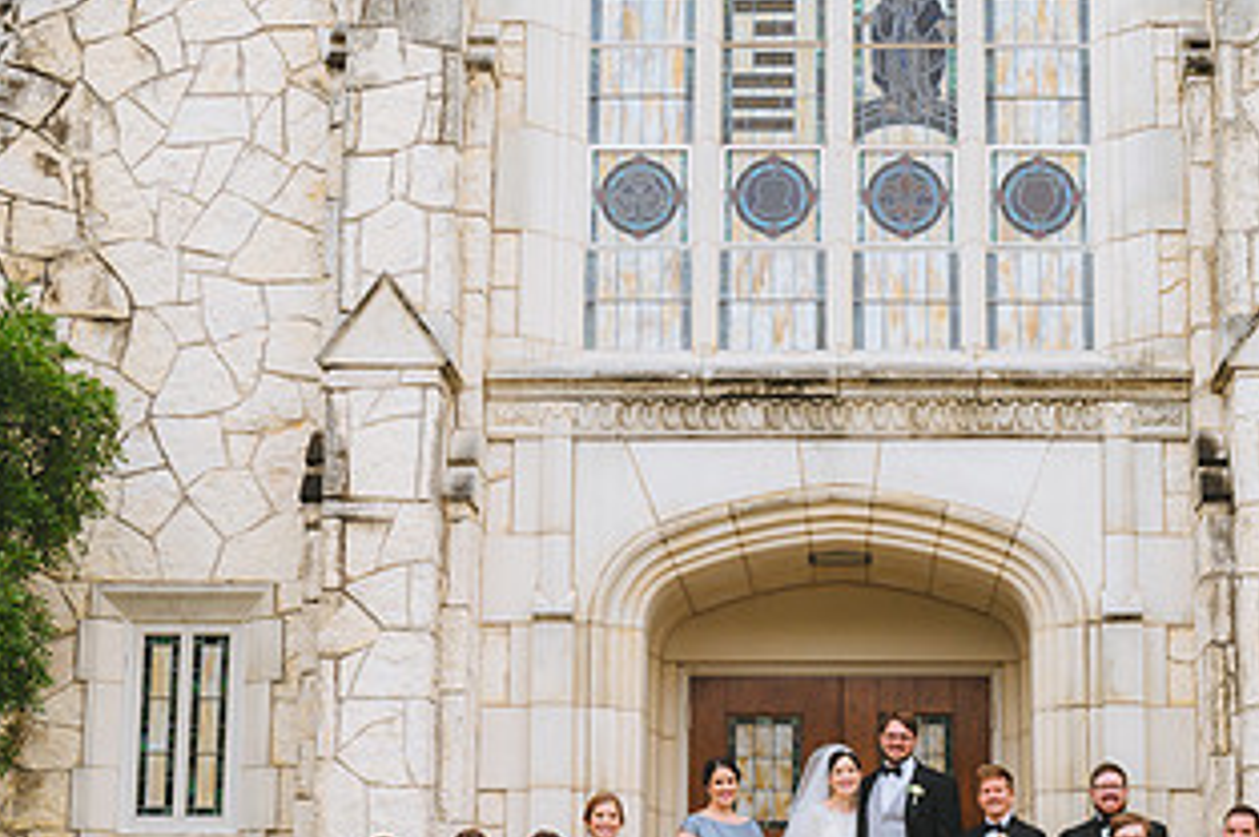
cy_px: 696
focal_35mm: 63
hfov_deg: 31.6
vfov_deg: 21.2
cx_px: 857
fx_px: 2201
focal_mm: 34
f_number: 4
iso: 250
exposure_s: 1/800
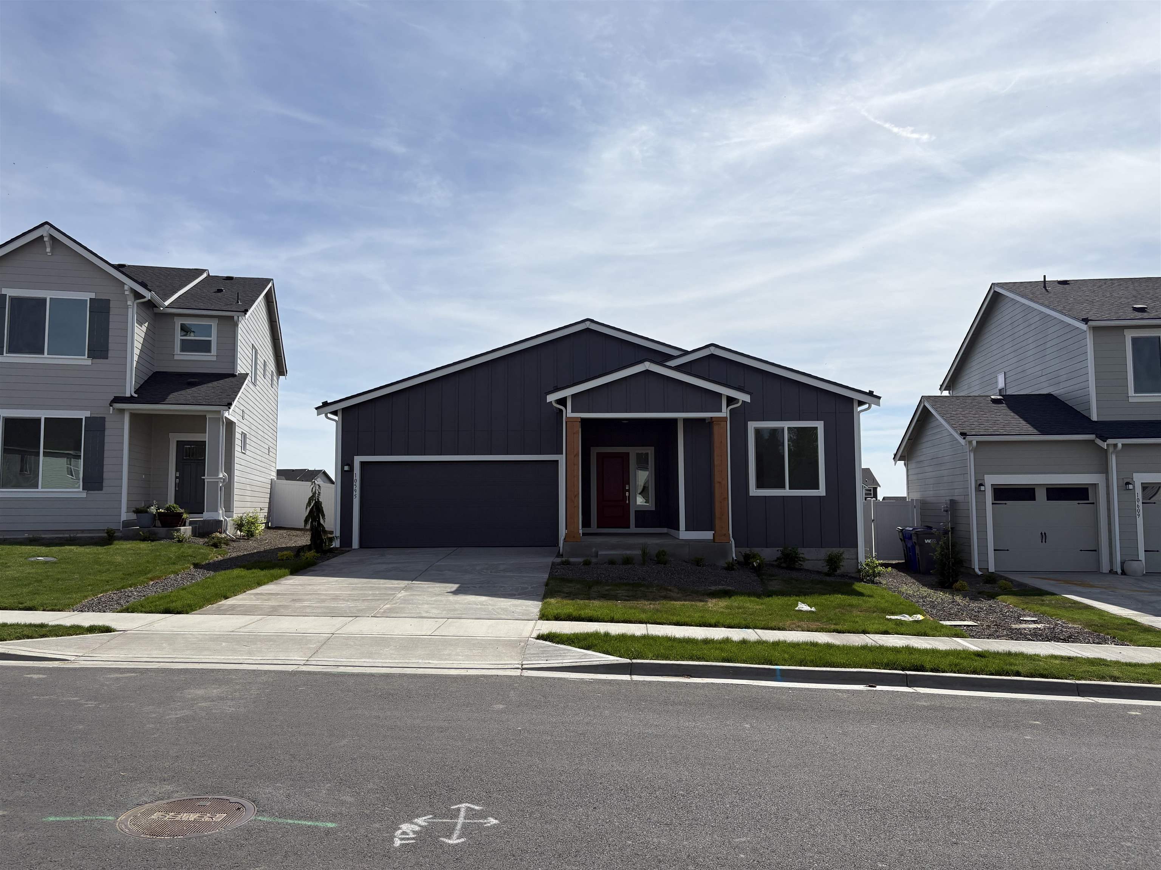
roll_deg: +0.2
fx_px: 872
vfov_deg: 53.1
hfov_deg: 67.3
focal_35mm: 26
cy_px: 435
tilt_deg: +4.9
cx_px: 580
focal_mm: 5.96
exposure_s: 1/8850
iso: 50
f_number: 1.6
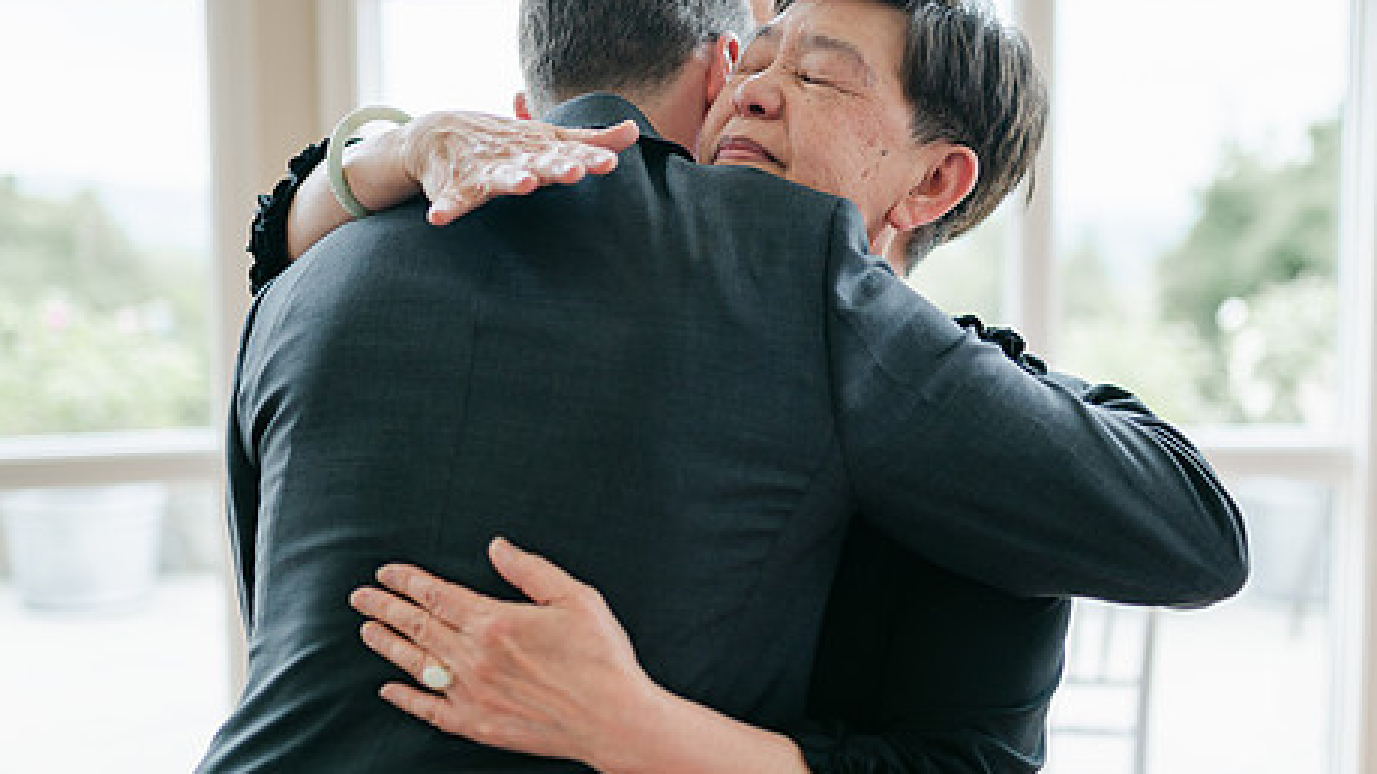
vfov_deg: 24.4
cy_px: 399
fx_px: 1789
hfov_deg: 42.1
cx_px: 744
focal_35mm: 49
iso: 100
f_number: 1.4
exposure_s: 1/1000
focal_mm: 35
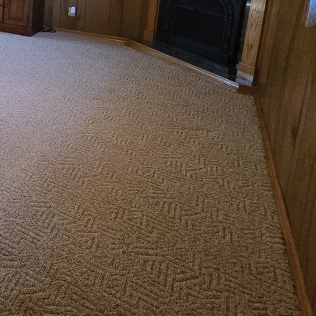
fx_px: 351
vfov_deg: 41.4
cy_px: -8
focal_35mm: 34
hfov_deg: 32.4
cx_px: -119
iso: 1000
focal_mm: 2.2
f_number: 2.2
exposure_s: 1/60
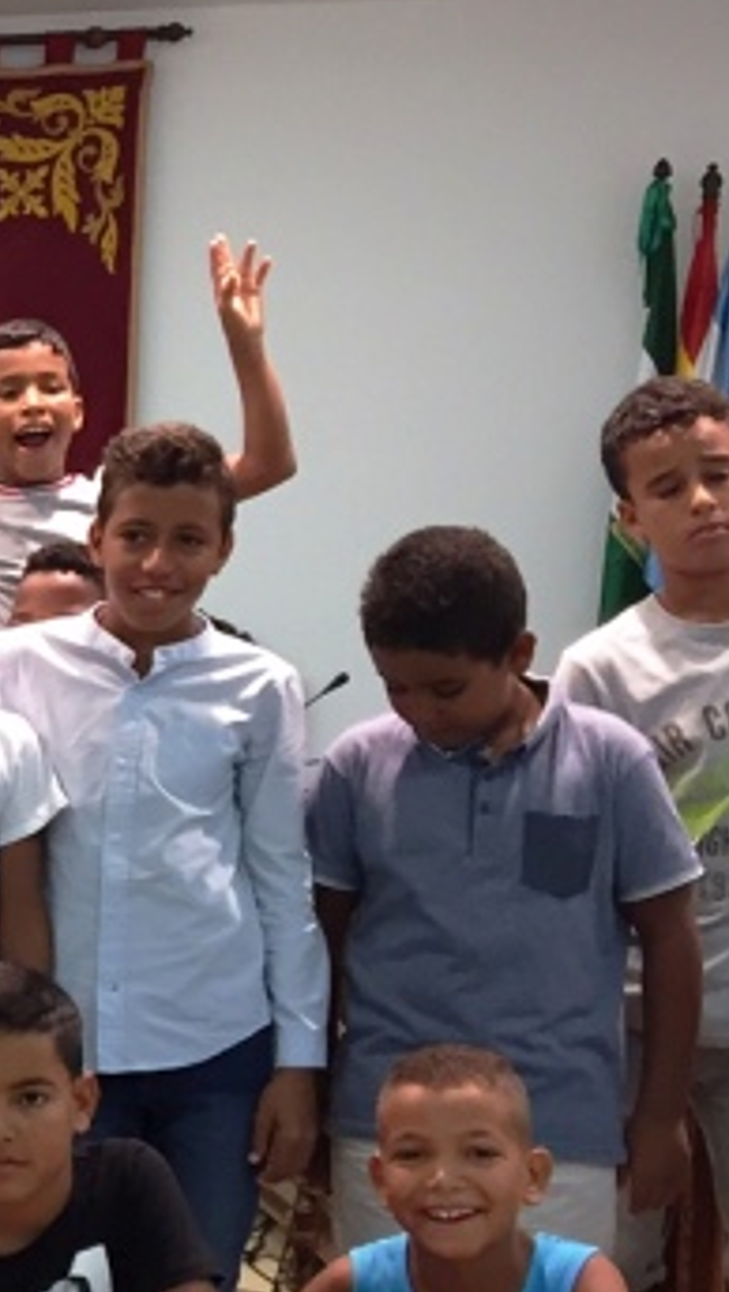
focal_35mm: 94
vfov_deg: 22.5
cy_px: 935
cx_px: -981
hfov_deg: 11.0
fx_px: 3224
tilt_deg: -5.4
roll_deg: +0.0
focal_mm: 4.15
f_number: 2.2
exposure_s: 1/33
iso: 100
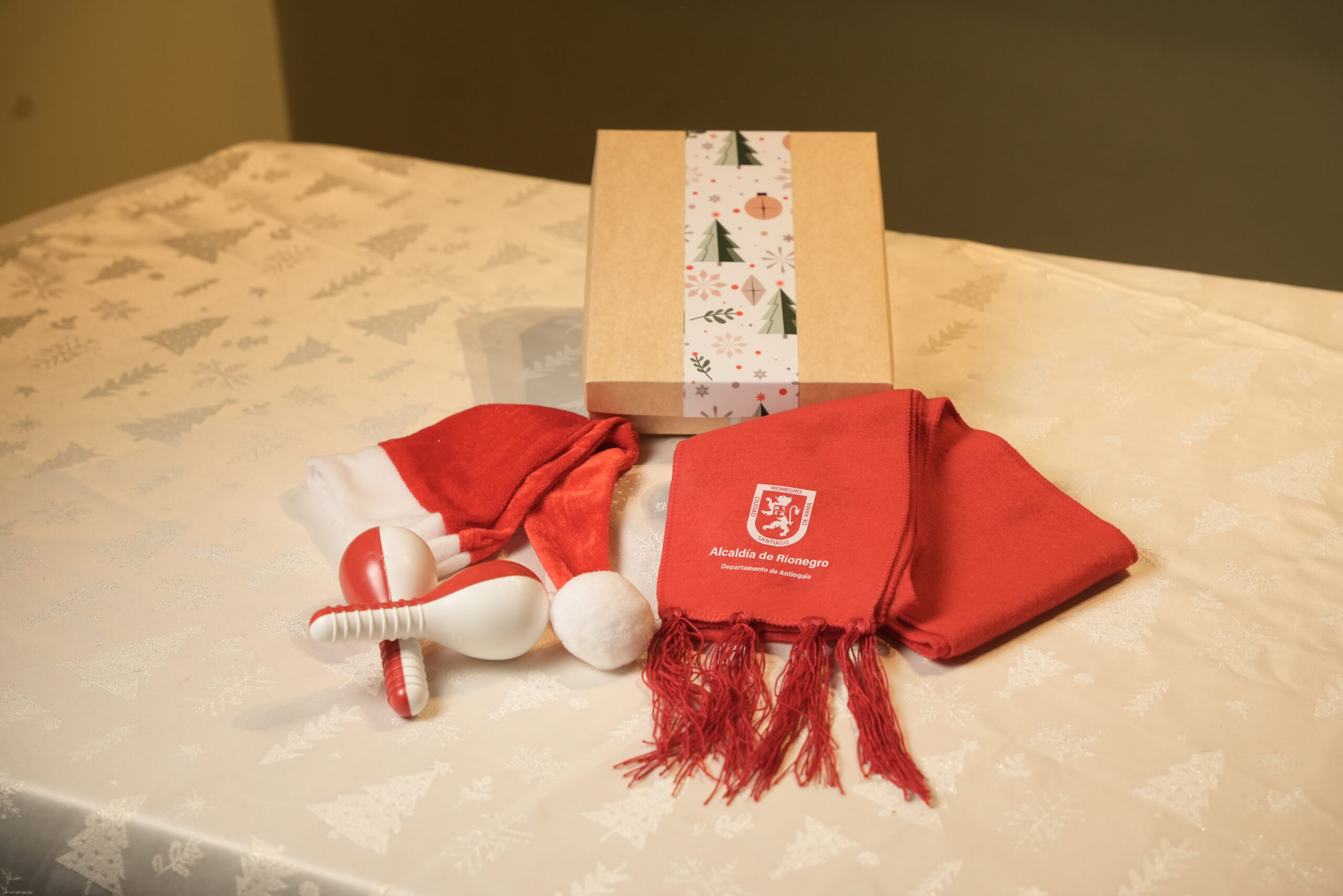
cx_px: 672
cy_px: 448
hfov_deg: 28.8
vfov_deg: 19.5
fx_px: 2611
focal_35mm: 70
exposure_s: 1/160
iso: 1250
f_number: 4.5
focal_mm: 70
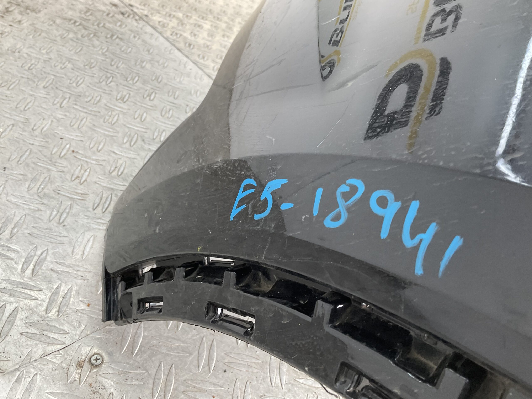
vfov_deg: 48.2
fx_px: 446
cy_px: 200
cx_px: 266
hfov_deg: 61.7
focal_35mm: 29
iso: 32
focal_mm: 3
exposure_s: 1/120
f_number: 1.8
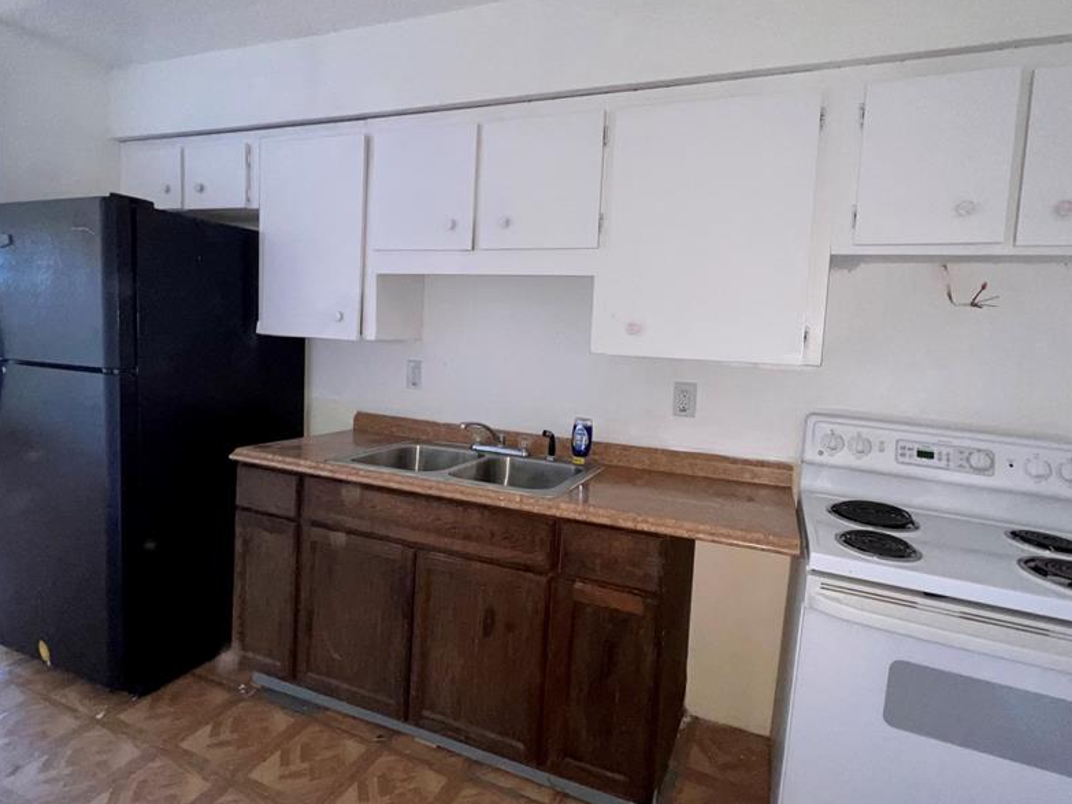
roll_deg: -2.9
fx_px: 526
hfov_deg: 90.9
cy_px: 377
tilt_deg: -4.9
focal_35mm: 17
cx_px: 565
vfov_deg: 74.6
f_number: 1.8
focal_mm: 1.57
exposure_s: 1/60
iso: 100
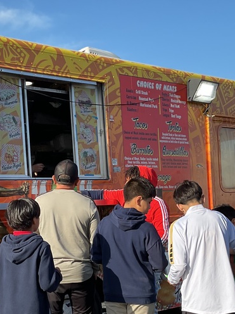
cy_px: 223
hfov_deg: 24.2
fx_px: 543
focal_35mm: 60
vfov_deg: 31.8
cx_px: 72
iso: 16
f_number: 1.8
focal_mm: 3
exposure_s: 1/997
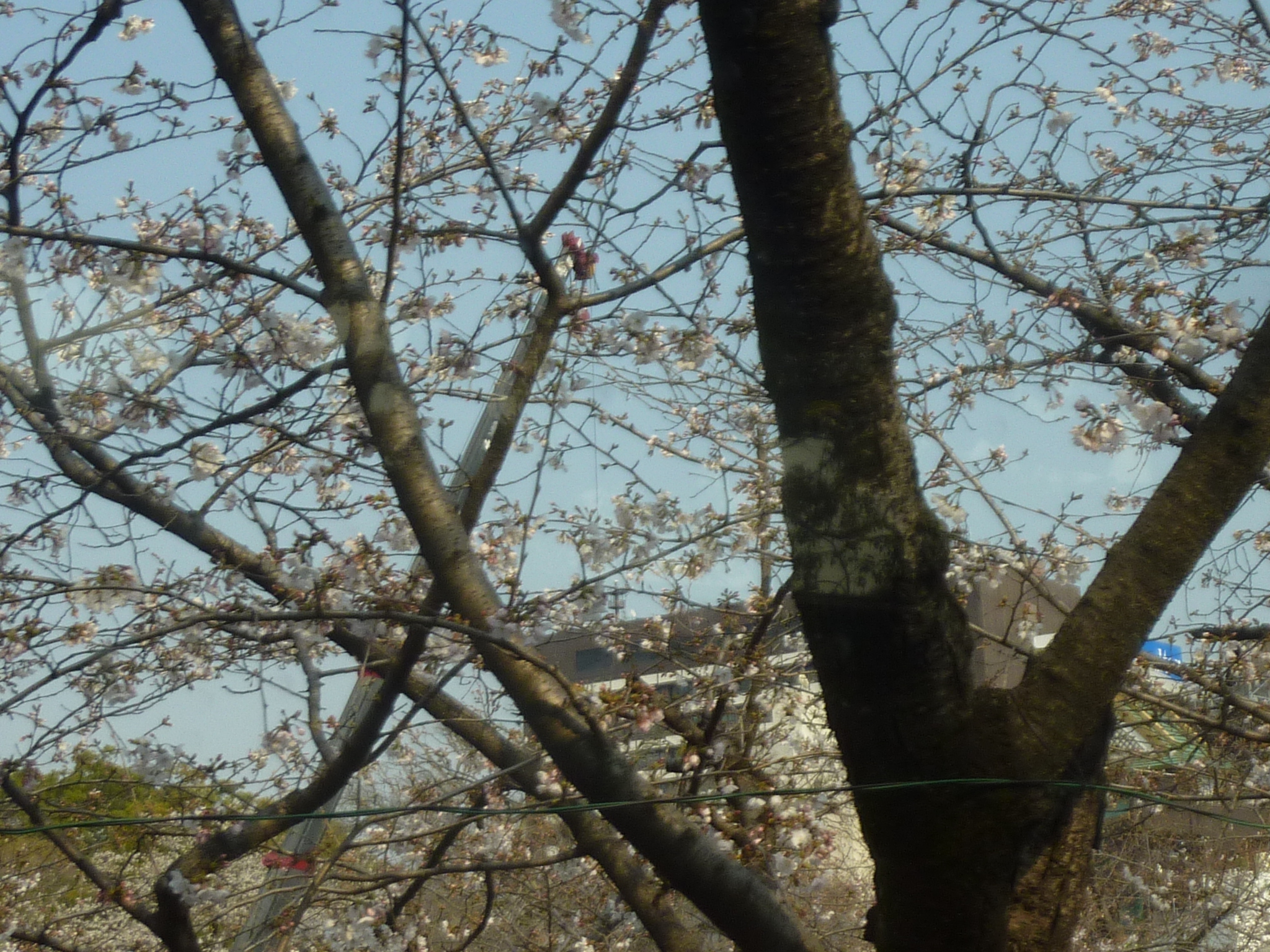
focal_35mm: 71
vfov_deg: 20.7
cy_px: 476
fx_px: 2605
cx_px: 635
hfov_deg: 27.4
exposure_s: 1/400
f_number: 4.5
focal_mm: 6.5
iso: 80
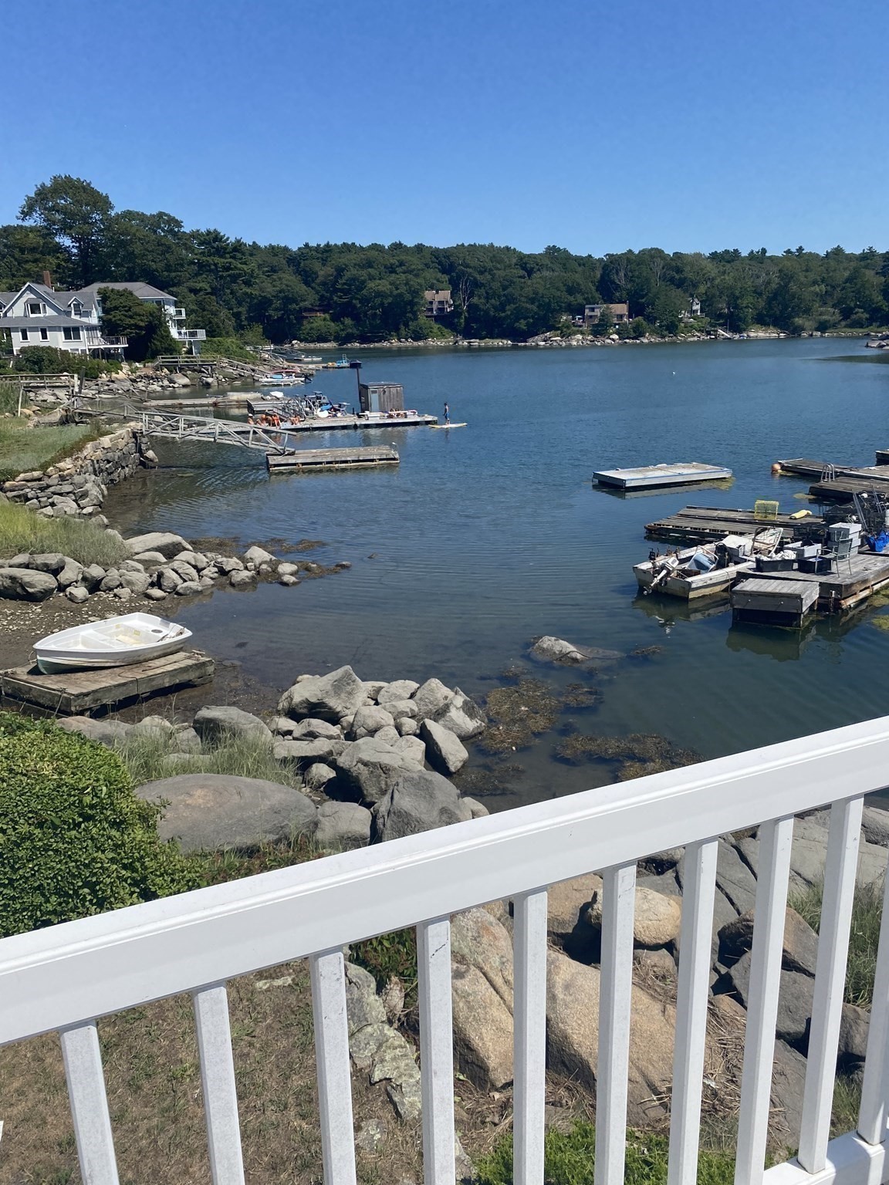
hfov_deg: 53.1
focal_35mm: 26
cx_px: 444
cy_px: 592
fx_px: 890
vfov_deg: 67.3
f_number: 1.8
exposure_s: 1/4274
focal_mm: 4.25
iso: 32
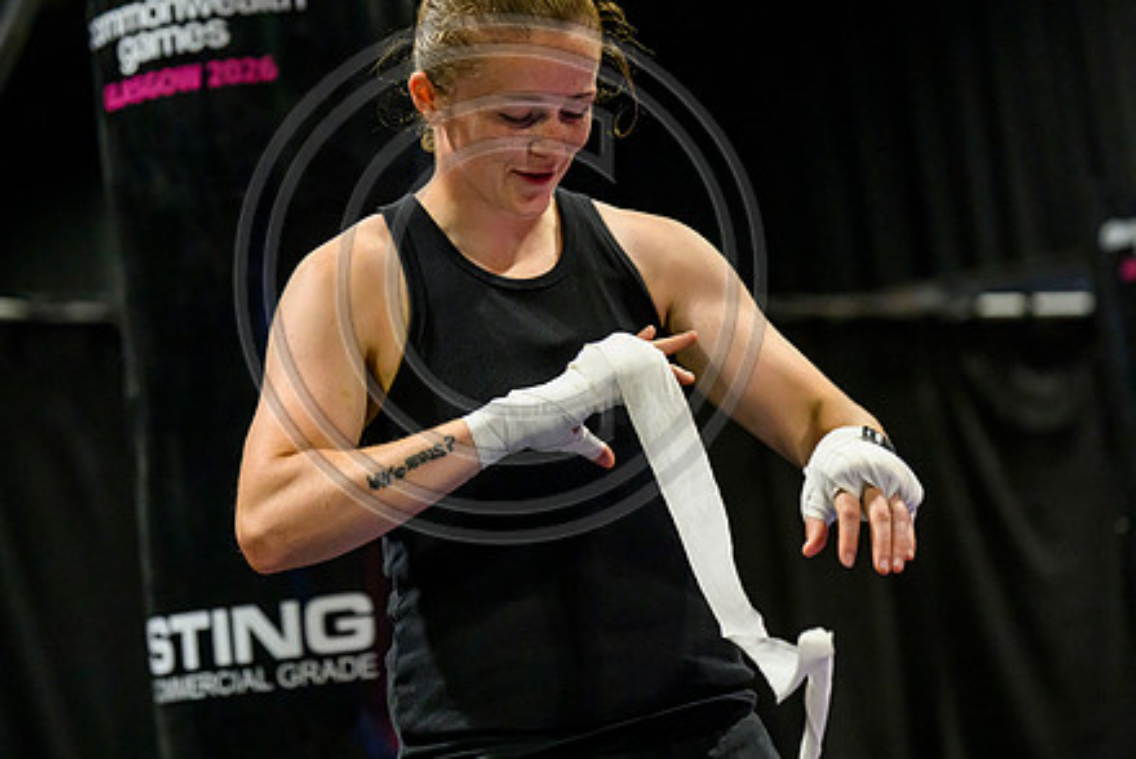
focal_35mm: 112
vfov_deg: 12.2
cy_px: 275
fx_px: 3536
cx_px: 501
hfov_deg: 18.2
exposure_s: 1/800
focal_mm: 85
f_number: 2.8
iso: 10000
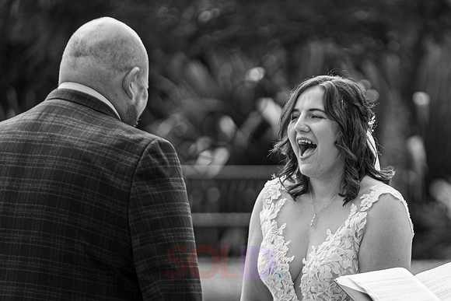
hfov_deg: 6.4
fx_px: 4040
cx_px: 329
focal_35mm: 322
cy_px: 160
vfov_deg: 4.3
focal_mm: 140
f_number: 2.8
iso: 200
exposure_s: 1/1000
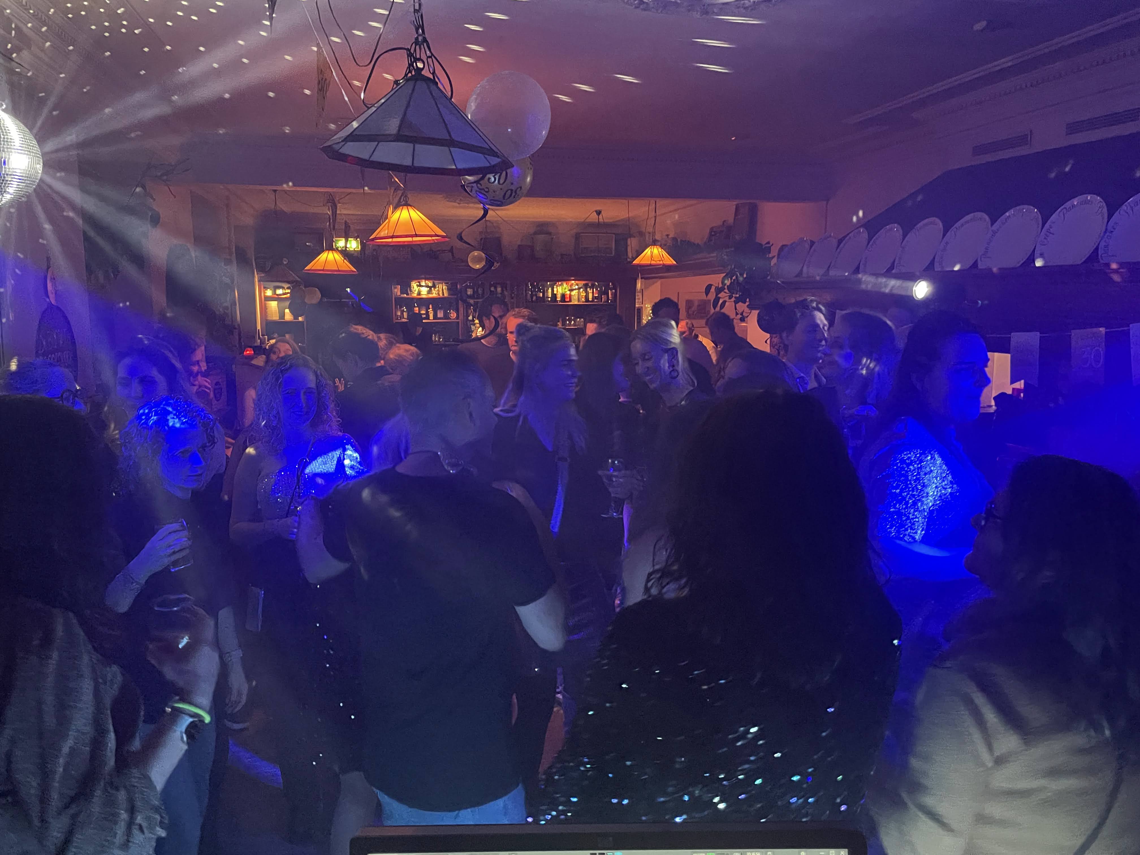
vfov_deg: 53.1
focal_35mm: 26
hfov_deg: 67.3
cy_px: 428
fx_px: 856
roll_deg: +0.2
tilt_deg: -7.5
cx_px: 570
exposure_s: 1/25
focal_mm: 4.2
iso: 800
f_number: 1.6
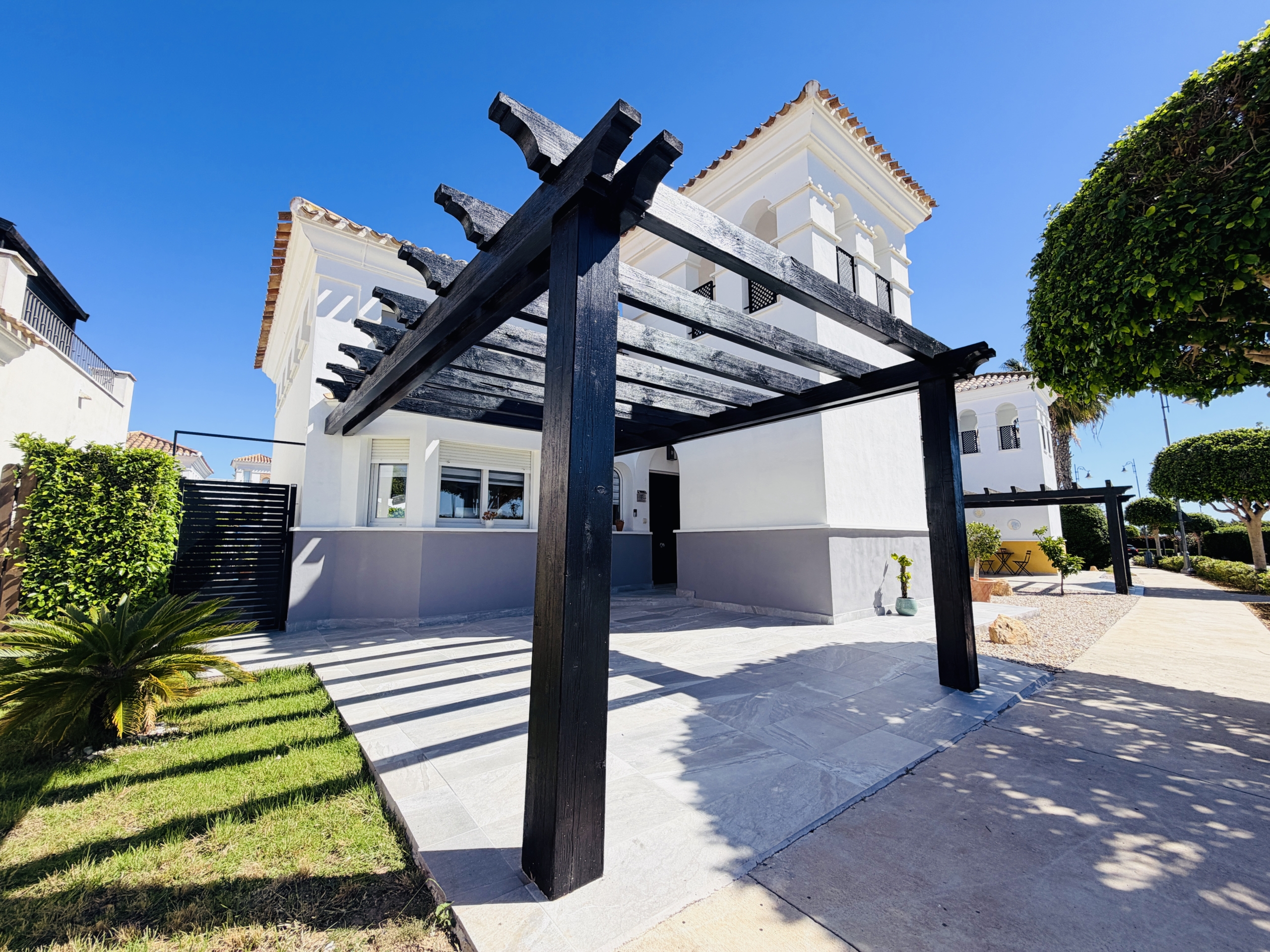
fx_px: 514
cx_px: 635
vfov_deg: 85.7
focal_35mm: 14
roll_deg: +0.3
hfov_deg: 102.1
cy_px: 476
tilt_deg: +8.5
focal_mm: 2.22
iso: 20
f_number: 2.2
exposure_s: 1/853
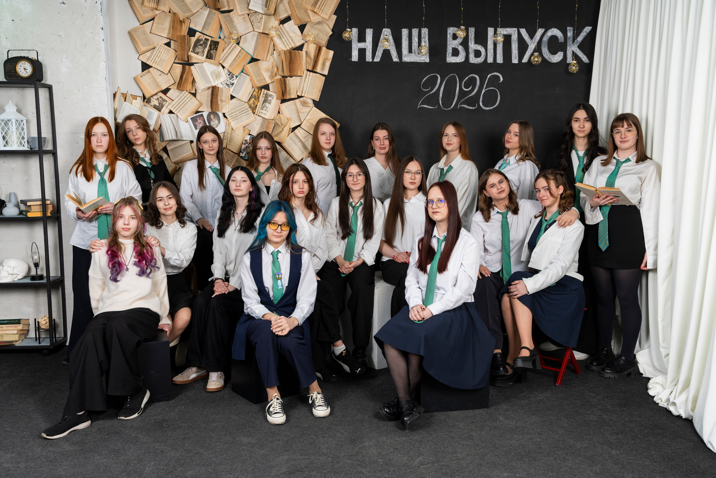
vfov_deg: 35.9
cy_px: 239
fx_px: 738
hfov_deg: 51.8
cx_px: 358
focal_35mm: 37
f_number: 7.1
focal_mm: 37.1
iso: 320
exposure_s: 1/160
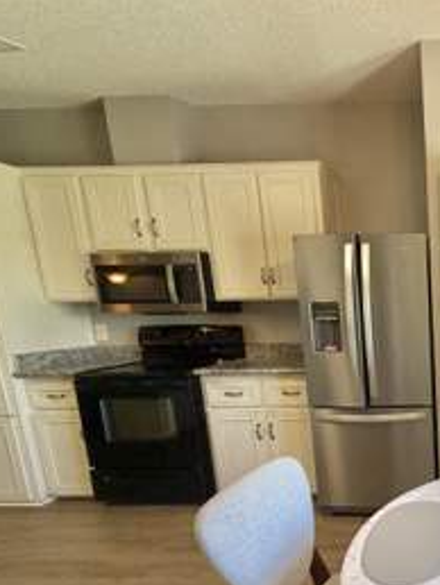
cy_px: 384
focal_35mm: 26
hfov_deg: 41.1
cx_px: 497
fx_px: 440
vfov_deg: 65.7
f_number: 2.2
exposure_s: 1/120
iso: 160
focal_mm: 2.22
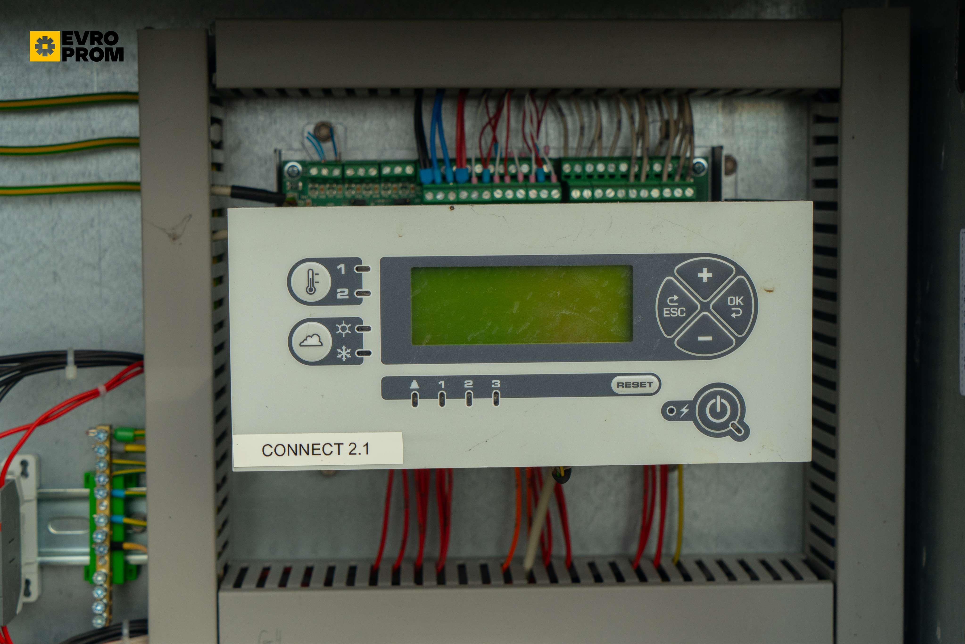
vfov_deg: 22.6
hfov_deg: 33.4
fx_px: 1608
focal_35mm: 60
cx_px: 482
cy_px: 322
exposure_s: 1/160
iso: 640
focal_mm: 60
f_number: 8
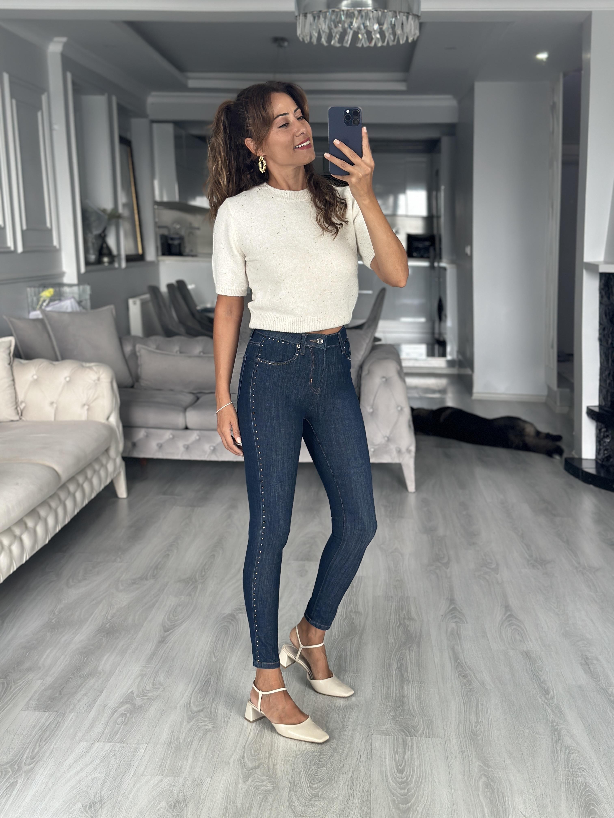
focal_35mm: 48
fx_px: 1135
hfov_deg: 30.3
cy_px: 409
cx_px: 307
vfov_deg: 39.7
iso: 125
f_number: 1.78
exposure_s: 1/91
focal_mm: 6.86
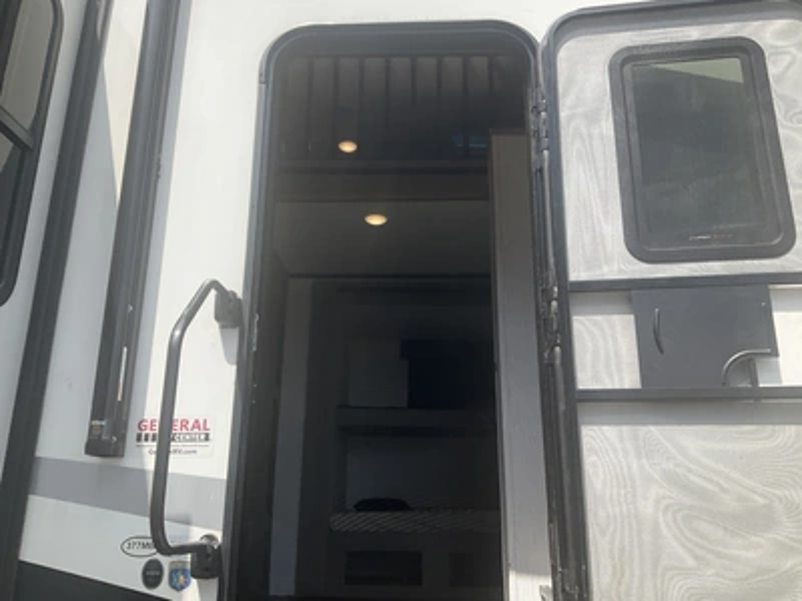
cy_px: 300
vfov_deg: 48.2
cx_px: 401
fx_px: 672
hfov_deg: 61.7
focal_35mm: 29
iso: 25
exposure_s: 1/1912
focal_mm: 3
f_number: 1.8
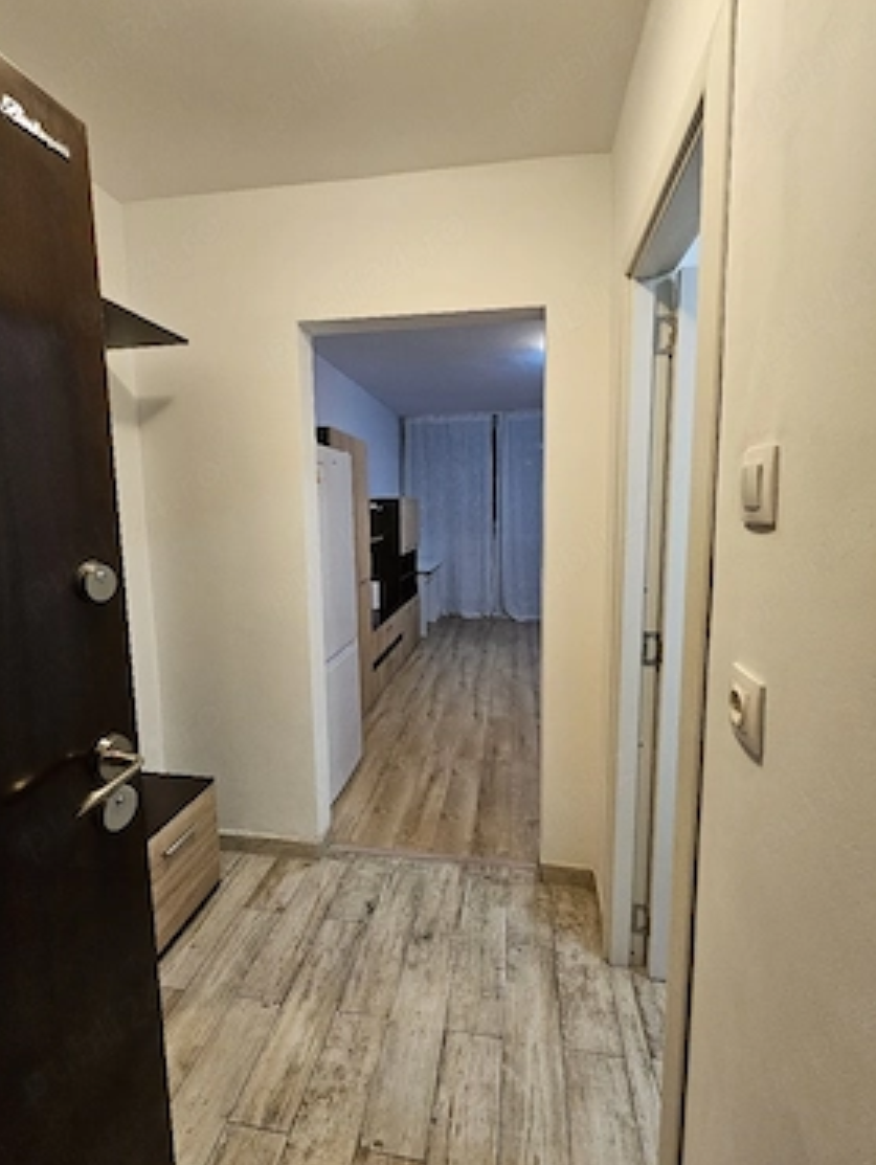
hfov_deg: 85.8
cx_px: 427
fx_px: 472
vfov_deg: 102.0
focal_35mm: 14
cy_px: 572
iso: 400
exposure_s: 1/50.3
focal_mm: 2.2
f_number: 2.2
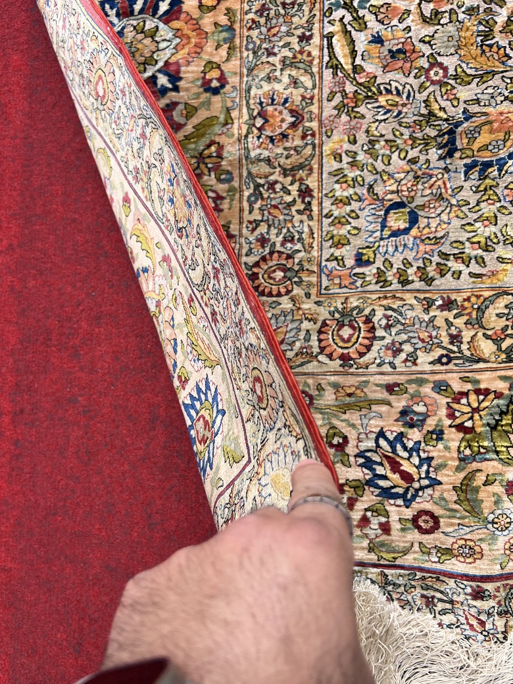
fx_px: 593
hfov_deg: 46.7
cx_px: 224
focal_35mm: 30
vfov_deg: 59.9
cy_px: 356
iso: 50
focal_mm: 5.7
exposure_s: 1/358
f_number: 1.5
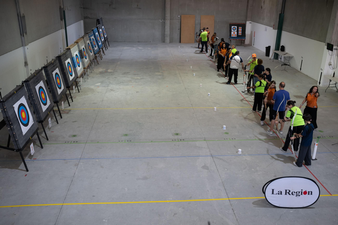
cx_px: 169
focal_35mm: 35
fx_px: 329
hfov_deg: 54.4
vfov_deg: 37.8
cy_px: 112
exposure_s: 1/80
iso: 1000
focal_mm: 35
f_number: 5.6
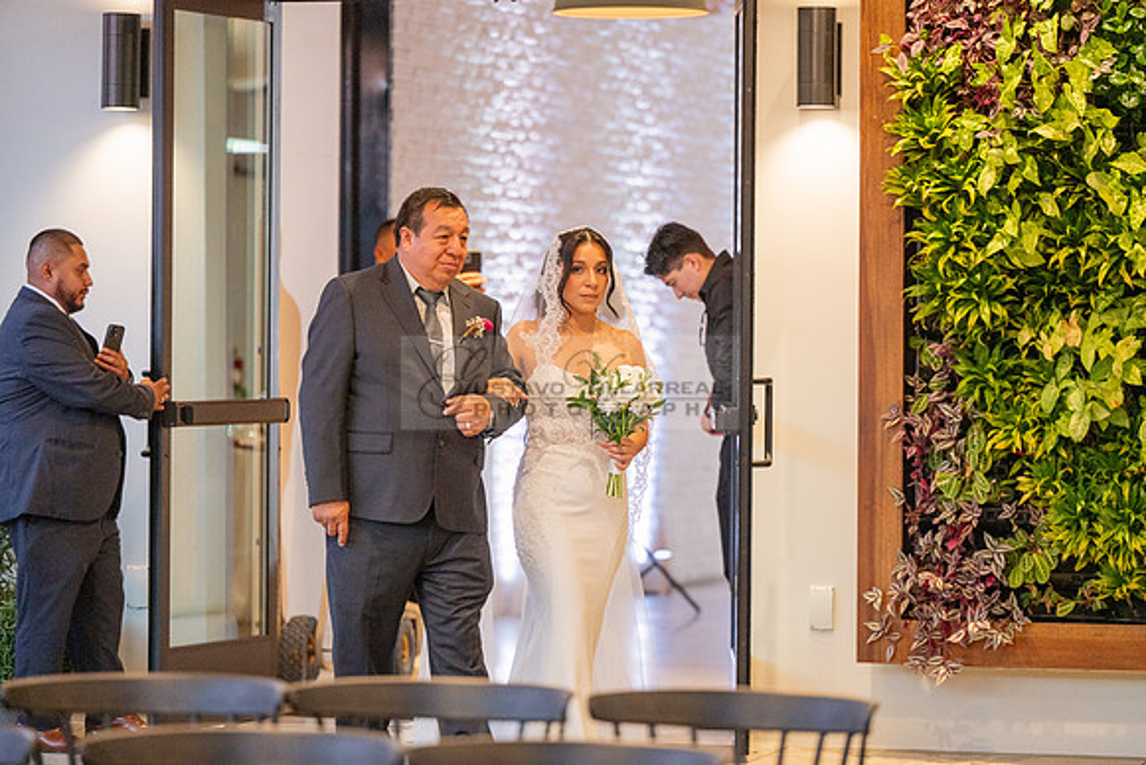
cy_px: 382
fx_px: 4776
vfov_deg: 9.2
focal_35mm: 150
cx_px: 573
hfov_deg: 13.7
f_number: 2.8
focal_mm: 150
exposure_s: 1/320
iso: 1600
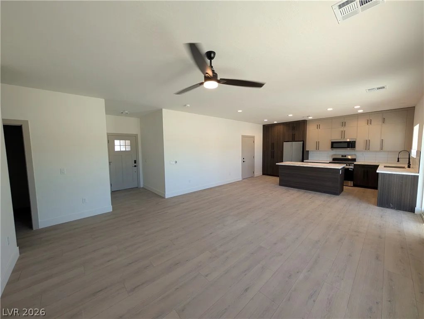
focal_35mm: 12
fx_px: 147
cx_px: 212
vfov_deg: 94.6
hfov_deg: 110.5
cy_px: 160
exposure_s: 1/120
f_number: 1.7
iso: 59
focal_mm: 2.02
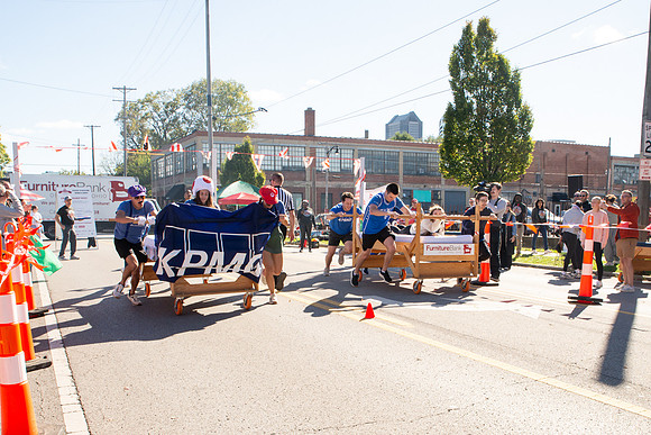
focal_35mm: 36
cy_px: 303
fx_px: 652
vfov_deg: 36.3
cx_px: 342
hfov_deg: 53.0
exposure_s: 1/320
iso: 500
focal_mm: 24
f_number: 11
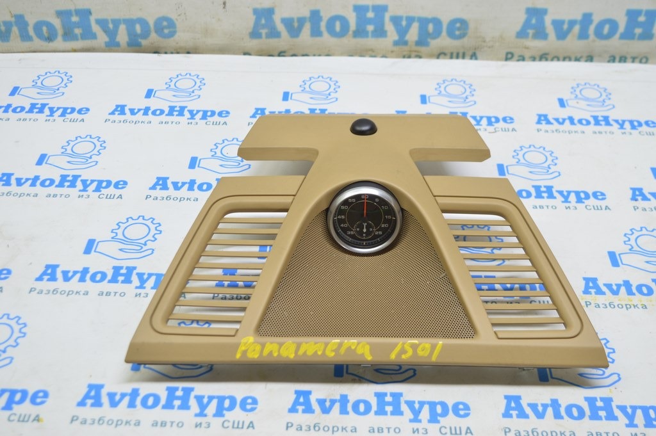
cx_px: 328
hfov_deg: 42.4
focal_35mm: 46
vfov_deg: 28.9
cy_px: 218
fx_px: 847
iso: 400
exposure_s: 1/20
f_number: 5.6
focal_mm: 31
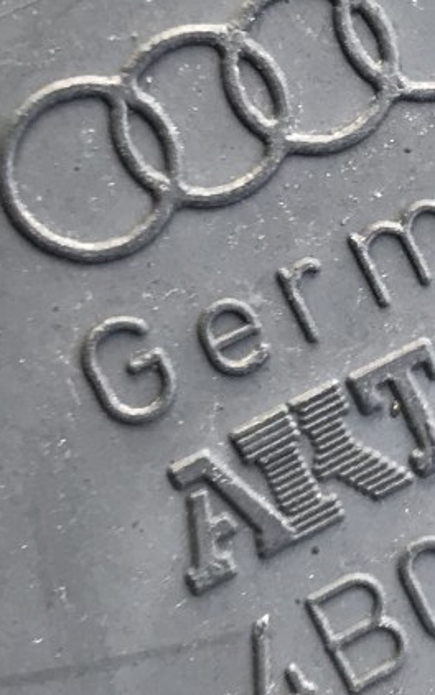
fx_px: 1365
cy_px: 420
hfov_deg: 17.0
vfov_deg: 28.5
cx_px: 568
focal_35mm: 72
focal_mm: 3.99
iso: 32
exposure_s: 1/100
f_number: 1.8
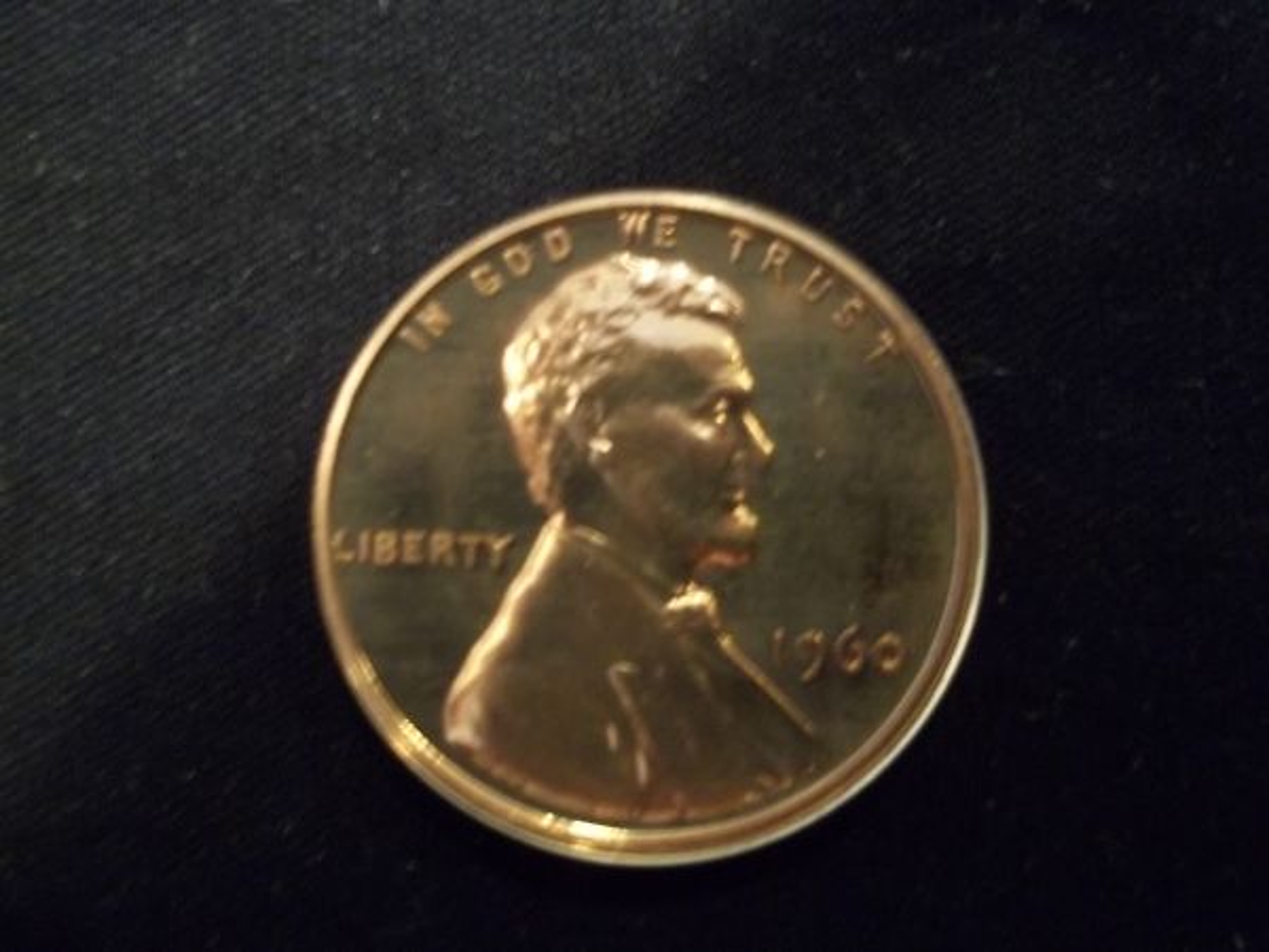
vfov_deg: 39.7
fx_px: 1320
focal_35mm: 36
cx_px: 634
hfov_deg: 51.4
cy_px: 476
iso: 320
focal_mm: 6.5
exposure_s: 1/8
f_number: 3.1
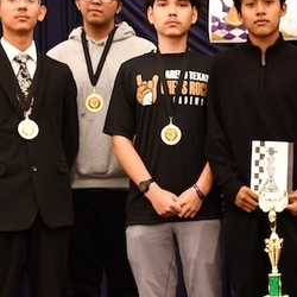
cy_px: 198
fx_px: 1048
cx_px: 323
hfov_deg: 15.7
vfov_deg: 16.1
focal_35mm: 108
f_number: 3.5
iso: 1400
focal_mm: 21
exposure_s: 1/125
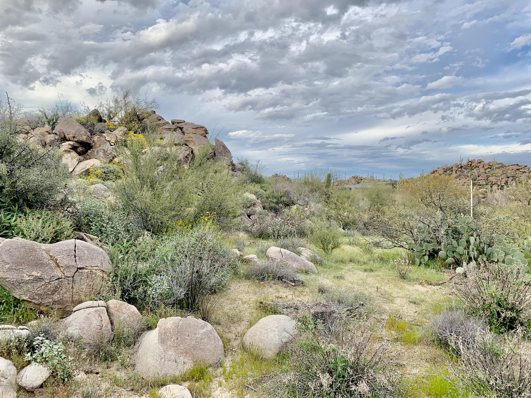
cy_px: 199
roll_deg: -1.7
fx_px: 399
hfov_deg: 67.3
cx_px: 266
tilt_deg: +0.2
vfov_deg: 53.1
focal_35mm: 26
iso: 25
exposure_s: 1/635
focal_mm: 4.25
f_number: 1.8
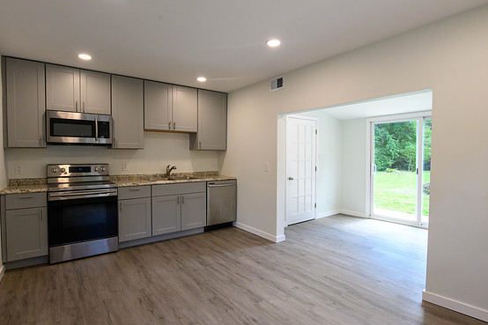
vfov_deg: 67.4
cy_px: 162
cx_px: 241
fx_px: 244
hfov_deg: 90.0
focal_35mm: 18
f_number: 7.1
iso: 800
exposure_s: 1/80
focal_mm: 17
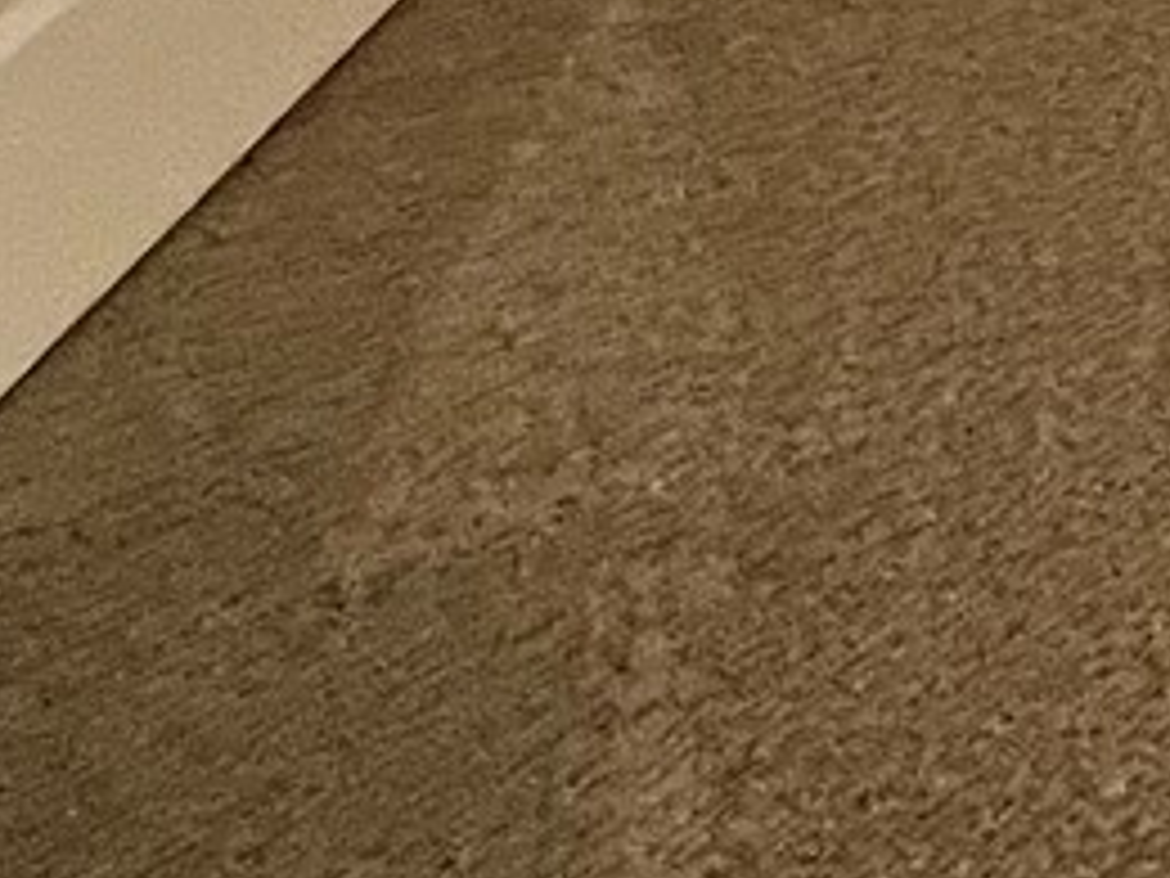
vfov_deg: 13.2
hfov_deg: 16.8
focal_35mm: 80
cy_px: -1288
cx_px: 2466
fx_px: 2704
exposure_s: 1/120
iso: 200
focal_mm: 1.57
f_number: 1.8
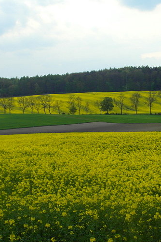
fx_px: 590
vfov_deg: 23.1
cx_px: 58
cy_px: 136
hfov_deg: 15.5
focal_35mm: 88
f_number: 3.8
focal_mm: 8.7
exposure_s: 1/180
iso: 100
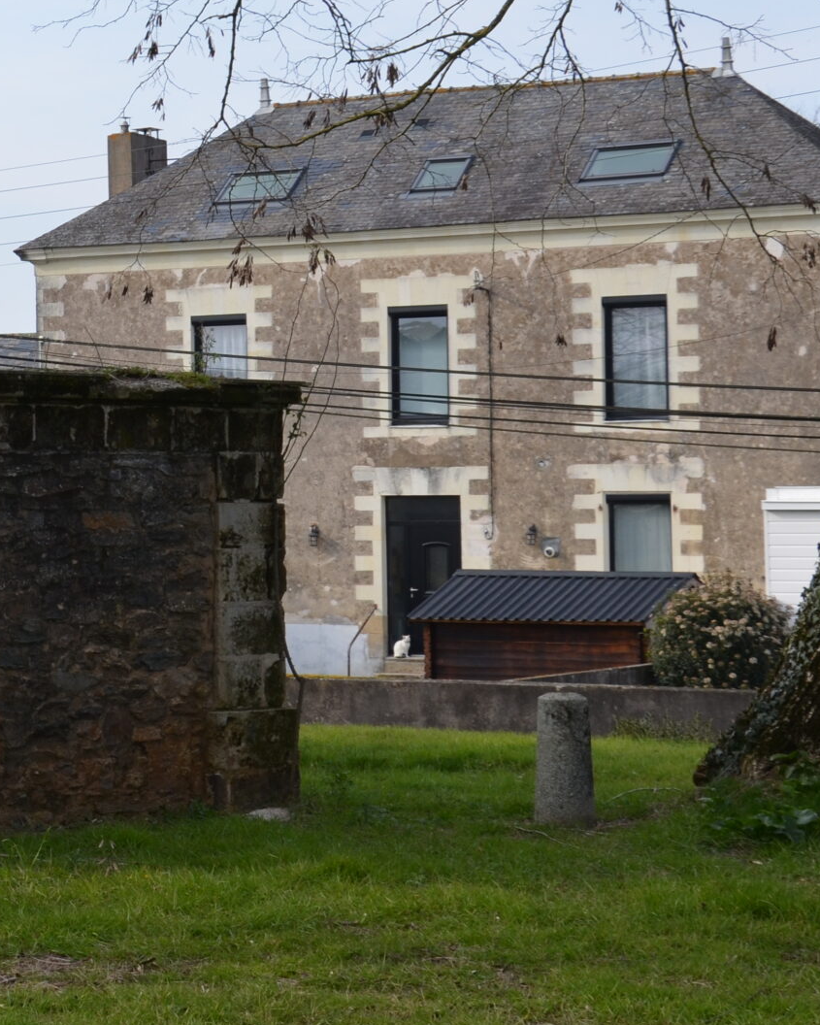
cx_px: -319
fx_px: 3306
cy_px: 424
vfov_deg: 17.6
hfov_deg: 13.5
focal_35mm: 109
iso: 180
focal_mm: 32
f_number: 8
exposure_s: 1/250
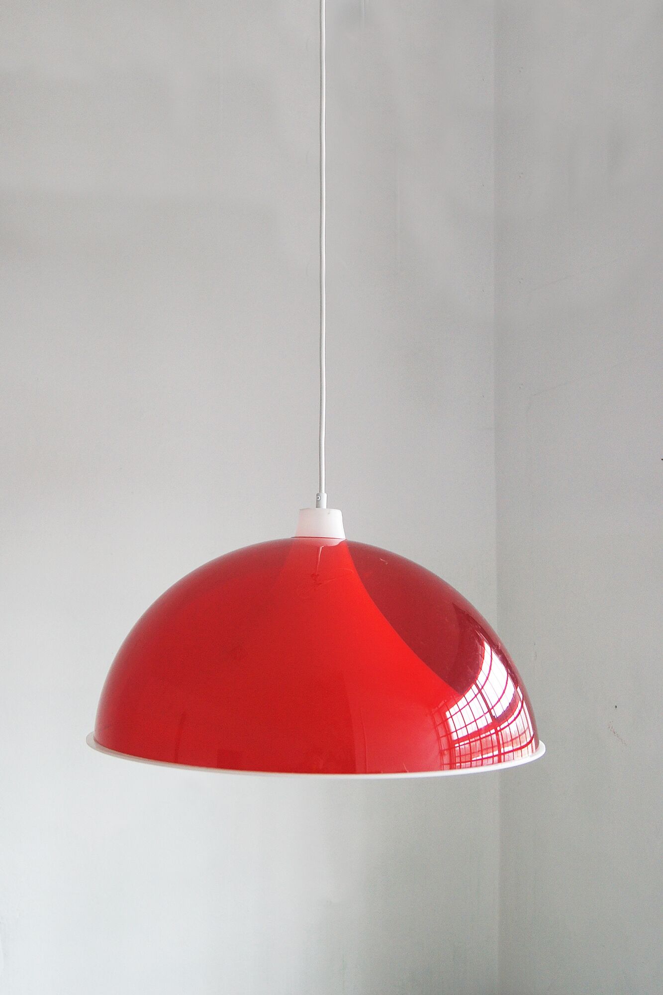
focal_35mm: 36
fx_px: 995
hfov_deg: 36.9
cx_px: 332
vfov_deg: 53.1
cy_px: 498
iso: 400
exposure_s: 1/20
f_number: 5.6
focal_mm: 24
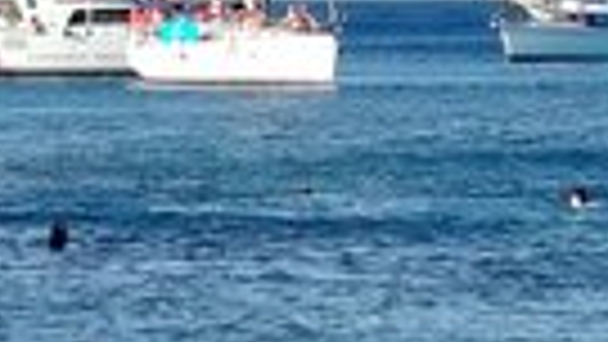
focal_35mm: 368
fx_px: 5934
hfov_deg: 5.7
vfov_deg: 3.3
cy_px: -333
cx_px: -685
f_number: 1.75
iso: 100
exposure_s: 1/386
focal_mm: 5.25
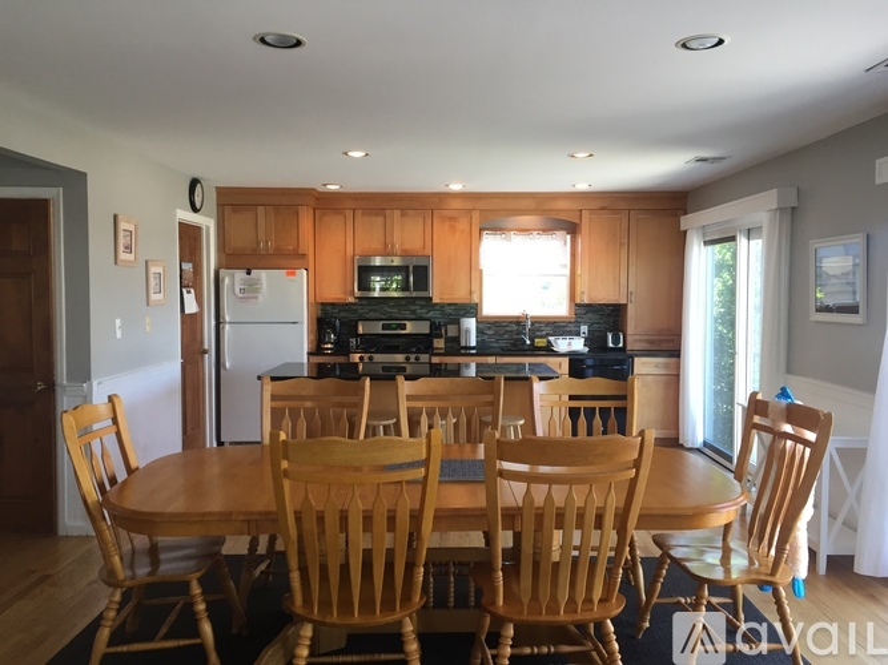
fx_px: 744
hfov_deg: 61.7
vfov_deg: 48.2
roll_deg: -0.4
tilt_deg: -2.9
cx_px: 444
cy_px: 332
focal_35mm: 29
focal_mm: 4.15
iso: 40
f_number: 2.2
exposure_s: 1/30
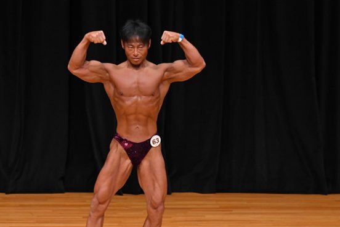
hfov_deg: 5.4
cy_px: 146
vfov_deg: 3.6
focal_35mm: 379
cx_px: 125
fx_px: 3579
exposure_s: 1/400
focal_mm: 180
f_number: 5.6
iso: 3200
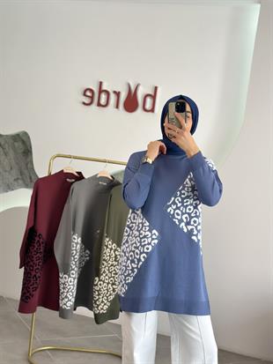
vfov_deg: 39.6
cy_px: 182
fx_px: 504
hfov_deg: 30.3
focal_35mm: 48
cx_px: 136
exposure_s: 1/325
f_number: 1.78
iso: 80
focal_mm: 6.86
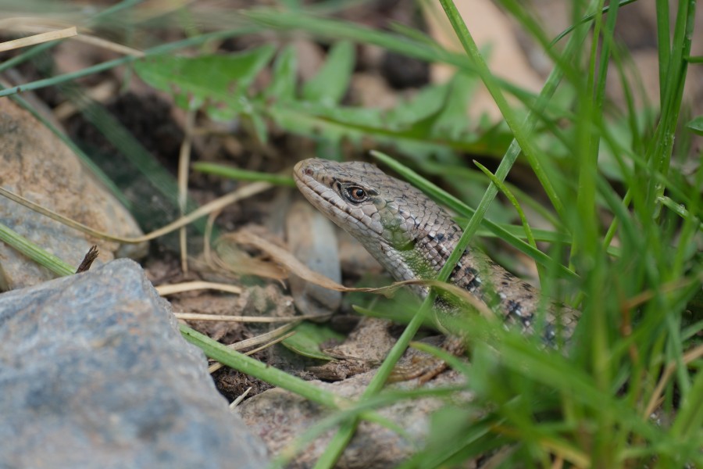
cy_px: 234
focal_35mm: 450
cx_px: 352
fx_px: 8787
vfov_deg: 3.1
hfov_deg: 4.6
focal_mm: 300
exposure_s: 1/450
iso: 320
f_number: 5.6
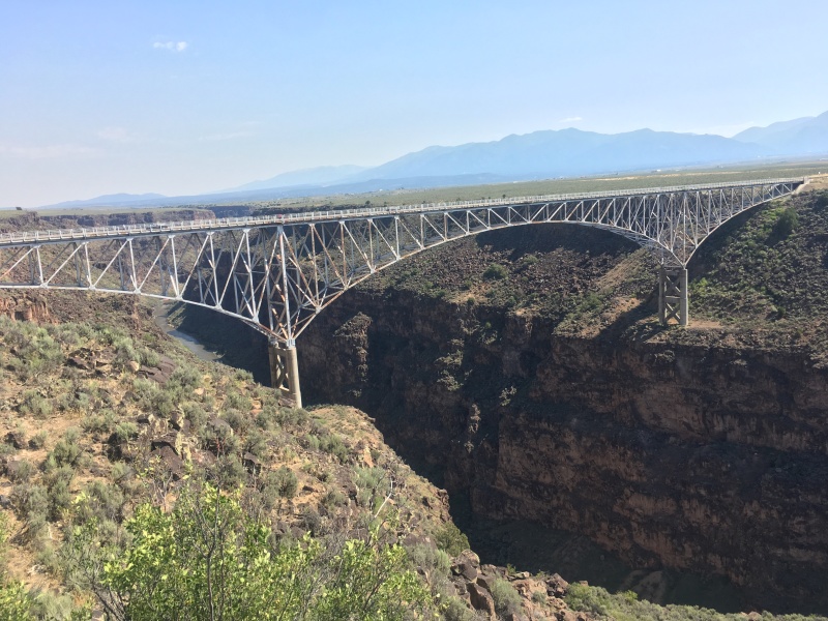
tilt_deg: -10.5
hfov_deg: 61.7
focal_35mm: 29
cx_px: 414
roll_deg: +4.6
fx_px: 694
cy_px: 310
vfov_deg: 48.2
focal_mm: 4.15
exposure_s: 1/641
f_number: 2.2
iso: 25
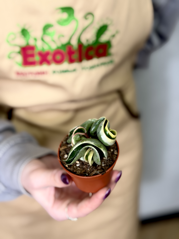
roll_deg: +0.1
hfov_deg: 30.3
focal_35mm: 48
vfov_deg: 39.7
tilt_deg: -42.7
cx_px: 90
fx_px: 331
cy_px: 120
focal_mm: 6.76
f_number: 1.78
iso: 64
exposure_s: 1/121
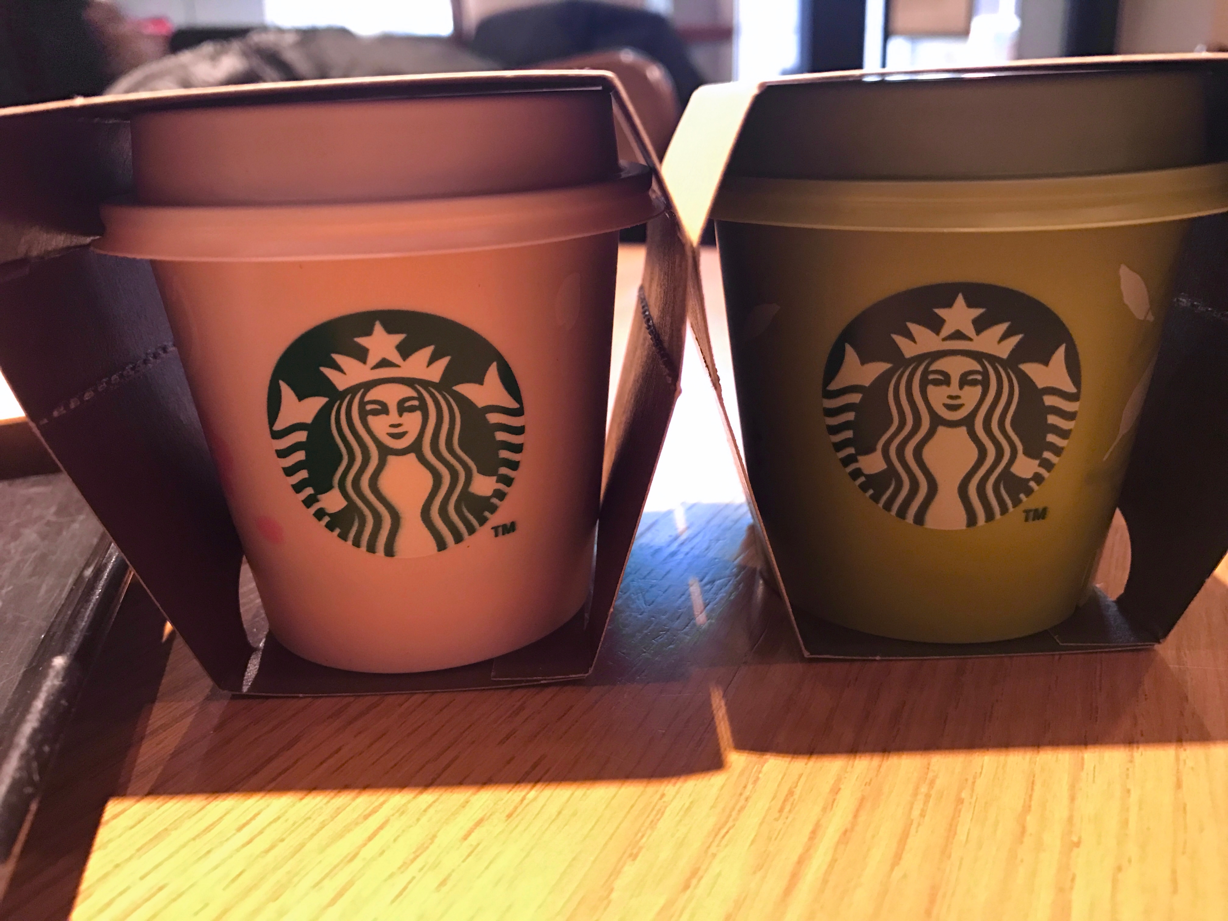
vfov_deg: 49.7
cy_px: 460
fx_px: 993
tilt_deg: -17.5
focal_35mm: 28
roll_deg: +1.1
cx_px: 614
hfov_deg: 63.4
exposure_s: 1/13
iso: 100
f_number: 1.8
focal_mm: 3.99
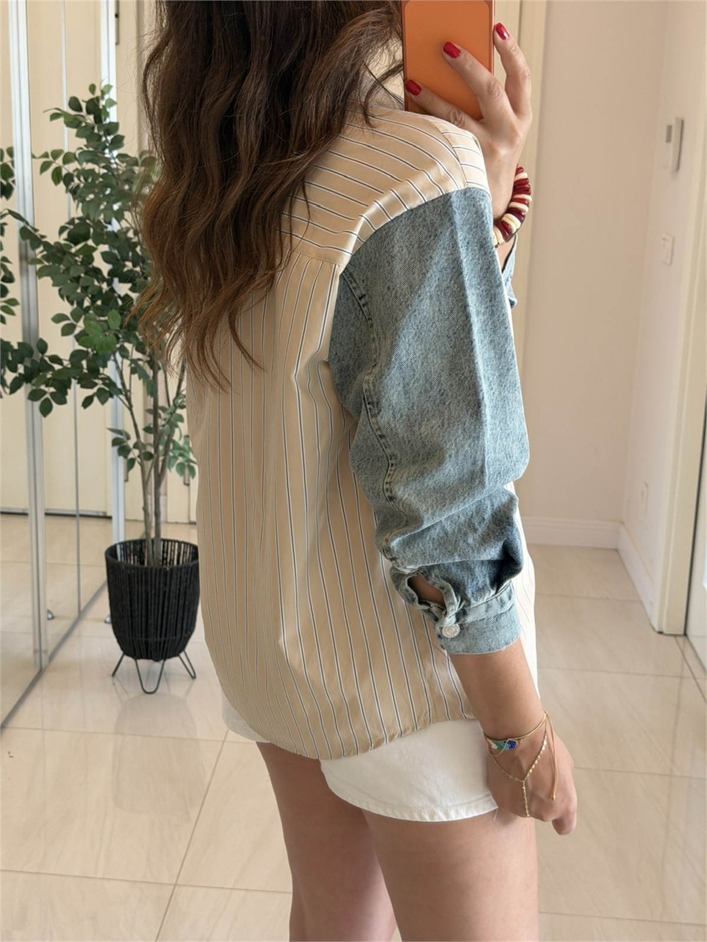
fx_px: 1307
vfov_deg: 39.7
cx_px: 354
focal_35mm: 48
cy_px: 471
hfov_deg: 30.3
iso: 160
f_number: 1.78
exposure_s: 1/60
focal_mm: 6.76
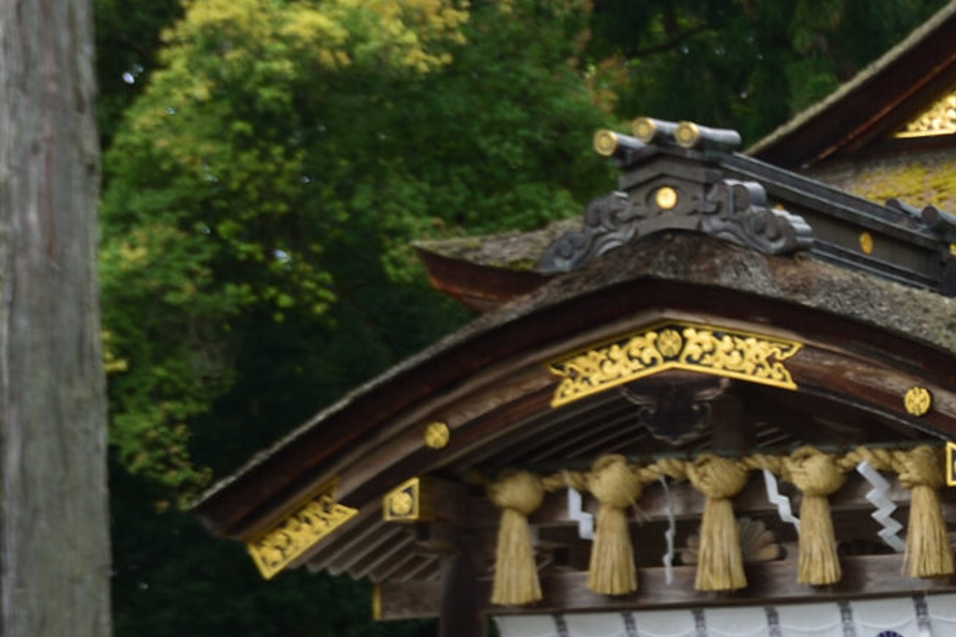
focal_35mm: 188
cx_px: 1076
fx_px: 4992
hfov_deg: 10.8
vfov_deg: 7.3
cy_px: 417
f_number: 4
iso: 100
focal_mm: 32
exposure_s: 1/100
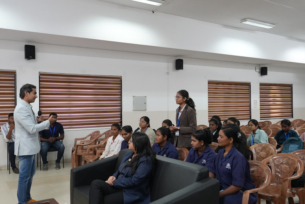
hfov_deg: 55.8
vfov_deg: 38.9
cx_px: 152
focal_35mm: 34
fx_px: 288
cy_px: 102
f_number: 4
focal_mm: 23
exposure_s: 1/160
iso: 4000
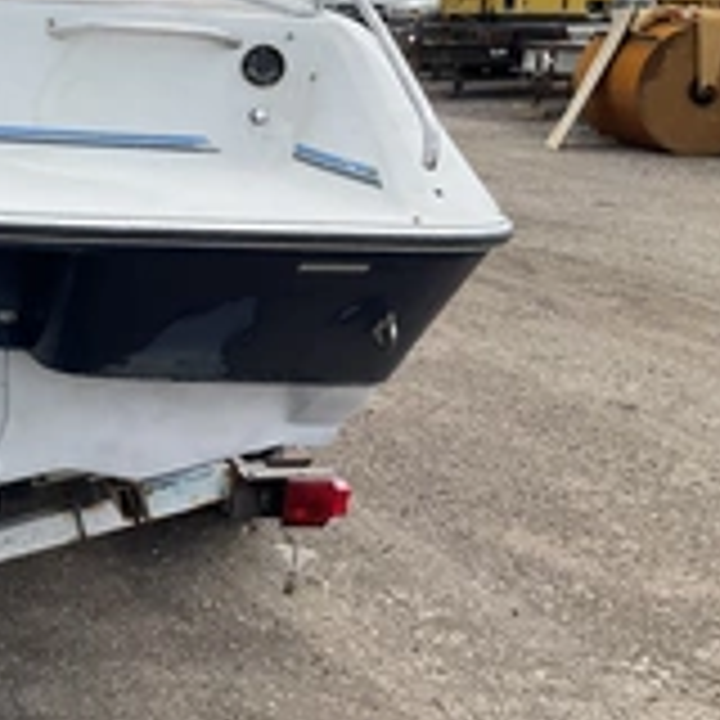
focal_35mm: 64
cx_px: -153
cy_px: 288
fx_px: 1506
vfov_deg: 26.8
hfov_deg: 24.3
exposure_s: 1/1626
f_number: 1.8
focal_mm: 3
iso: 25
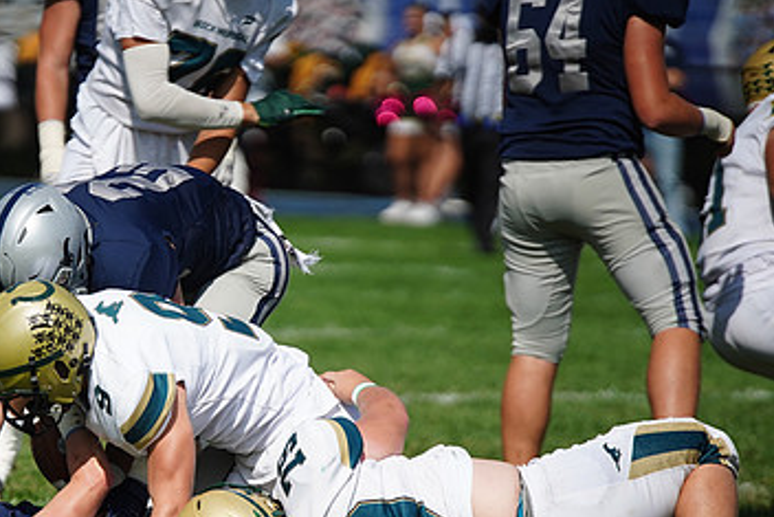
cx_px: 145
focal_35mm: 495
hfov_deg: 4.2
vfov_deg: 2.8
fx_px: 10646
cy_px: 402
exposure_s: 1/8000
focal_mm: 300
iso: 400
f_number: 2.8
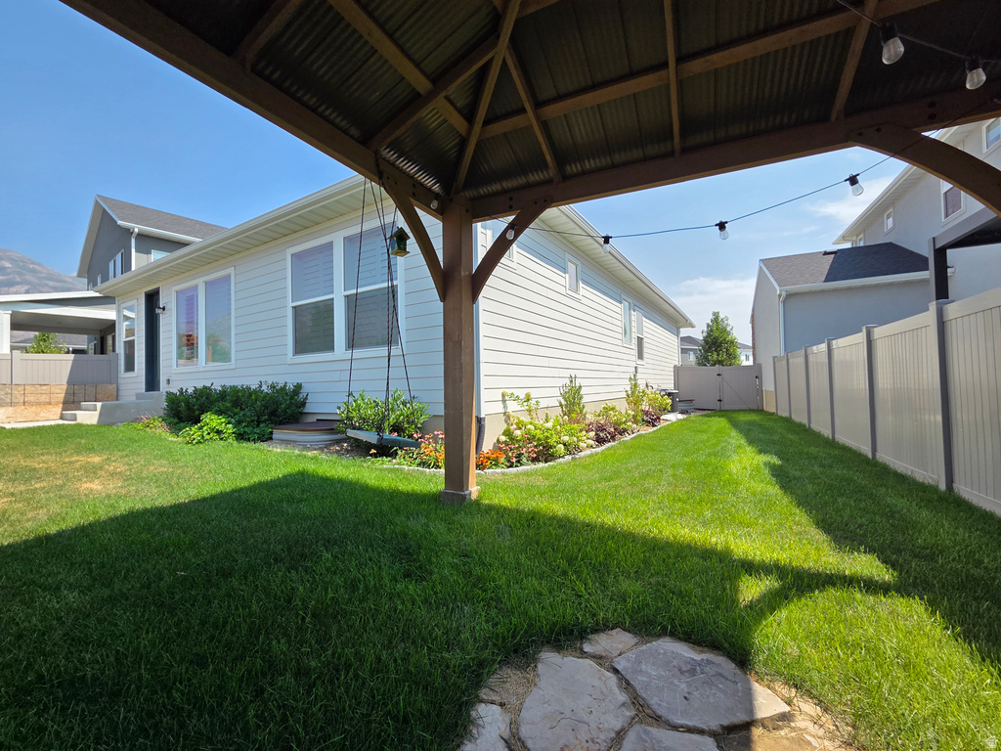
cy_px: 376
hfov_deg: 106.2
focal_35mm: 13
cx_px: 500
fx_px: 376
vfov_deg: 89.9
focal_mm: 2.2
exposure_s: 1/1457
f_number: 2.2
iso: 50
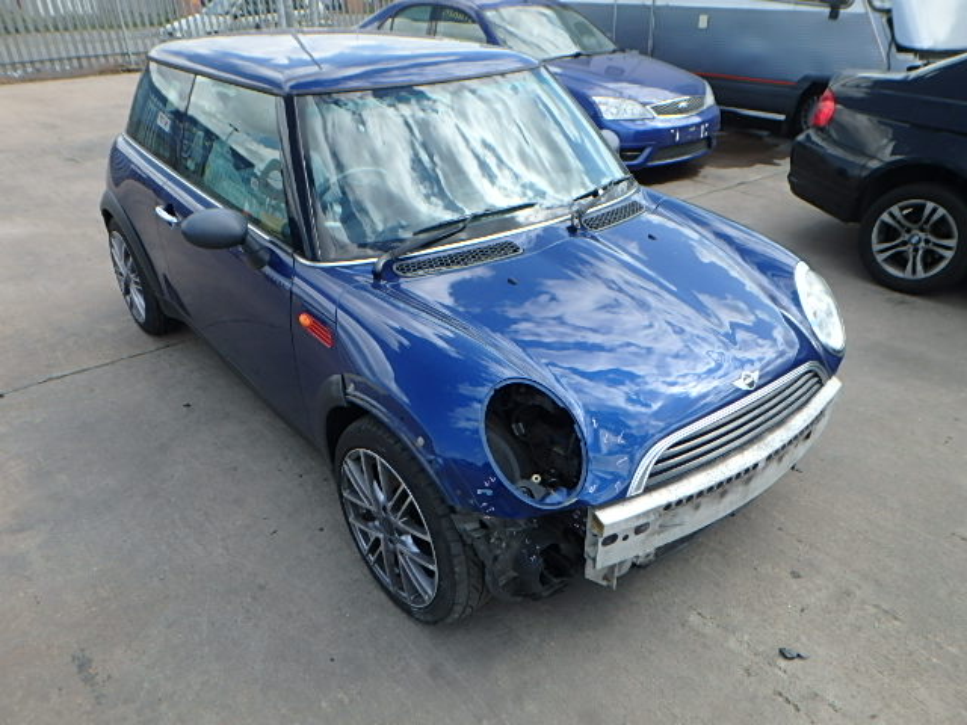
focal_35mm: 26
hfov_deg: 67.3
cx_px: 484
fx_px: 726
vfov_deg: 53.1
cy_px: 362
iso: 125
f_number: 4.3
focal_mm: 4.7
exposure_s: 1/400
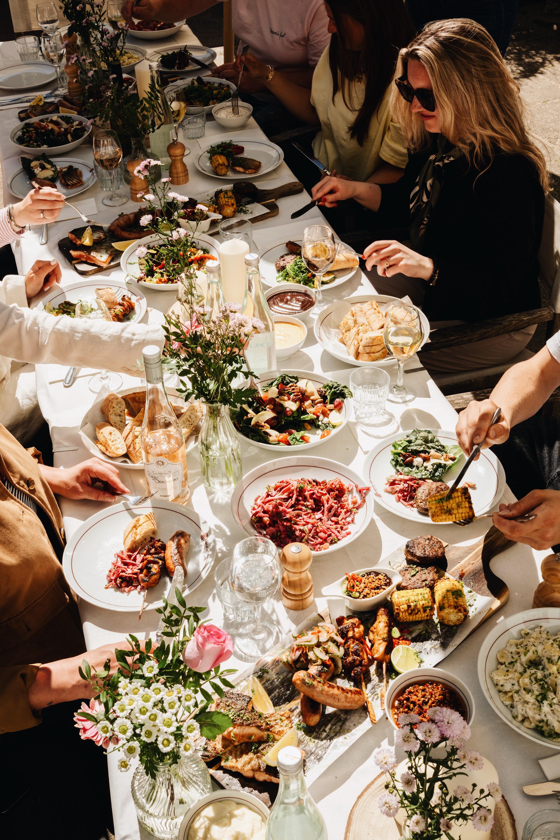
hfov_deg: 32.6
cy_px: 420
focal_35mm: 41
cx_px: 280
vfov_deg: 47.4
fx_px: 957
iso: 160
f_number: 11
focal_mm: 27
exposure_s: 1/180
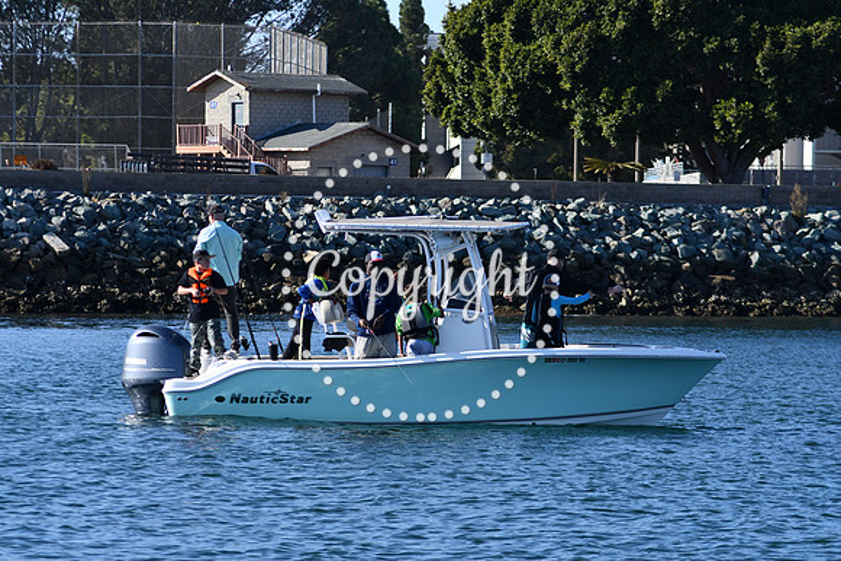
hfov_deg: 10.2
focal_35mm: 202
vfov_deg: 6.8
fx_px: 4720
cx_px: 420
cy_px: 280
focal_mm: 135
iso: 220
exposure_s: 1/1000
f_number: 5.6
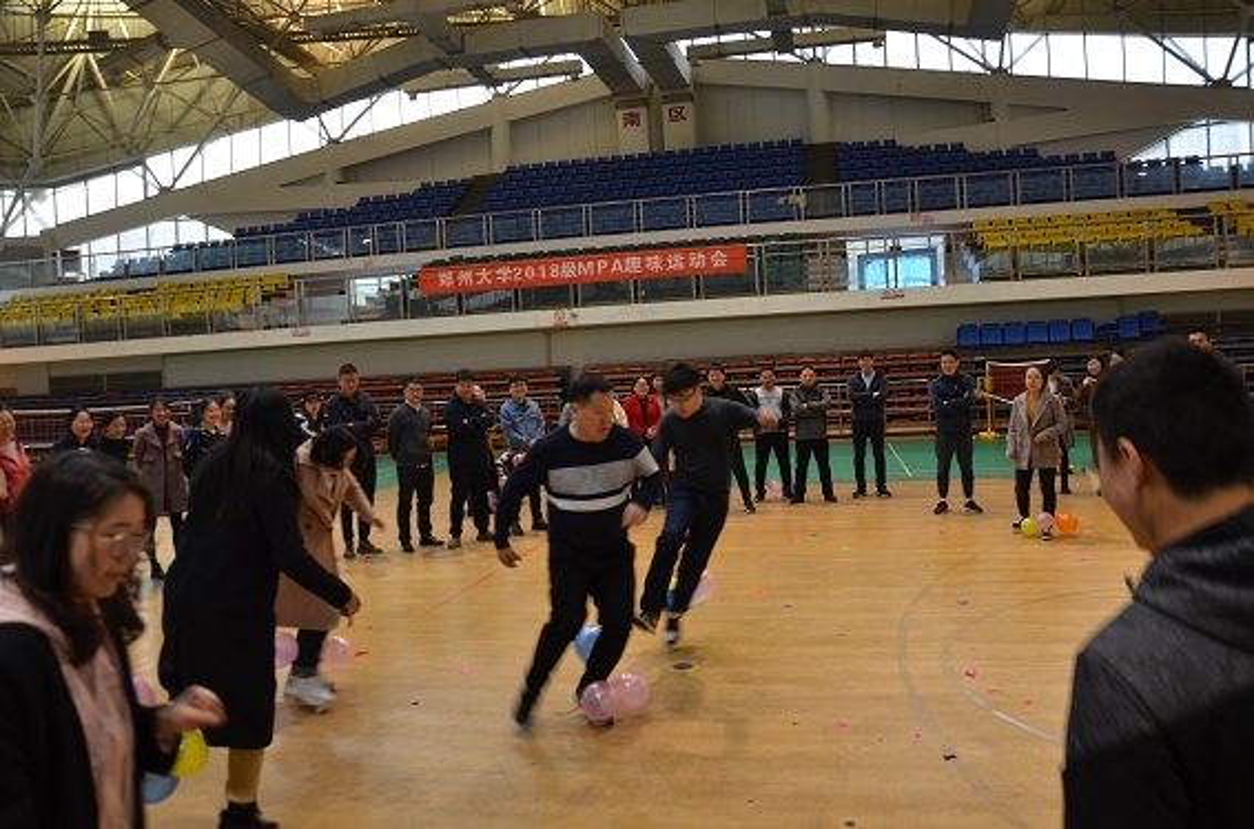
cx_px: 627
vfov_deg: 47.7
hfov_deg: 67.5
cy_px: 414
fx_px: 938
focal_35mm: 27
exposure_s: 1/60
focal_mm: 18
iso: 640
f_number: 4
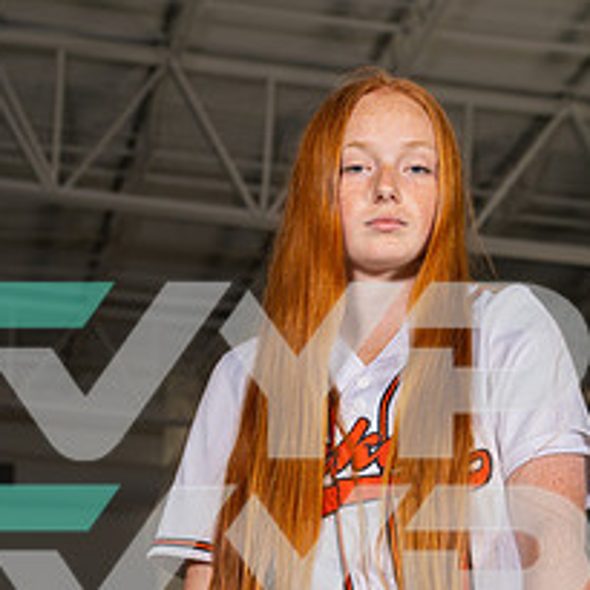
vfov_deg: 14.2
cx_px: 371
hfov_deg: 14.4
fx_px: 2333
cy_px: 576
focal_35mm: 121
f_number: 5.6
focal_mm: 65
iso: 200
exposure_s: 1/200
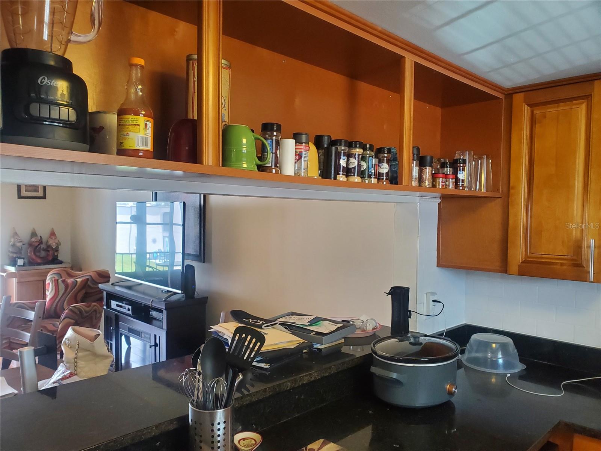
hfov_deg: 67.3
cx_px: 300
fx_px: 451
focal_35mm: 26
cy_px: 226
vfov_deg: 53.1
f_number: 2.4
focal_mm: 4.3
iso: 400
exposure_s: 1/40
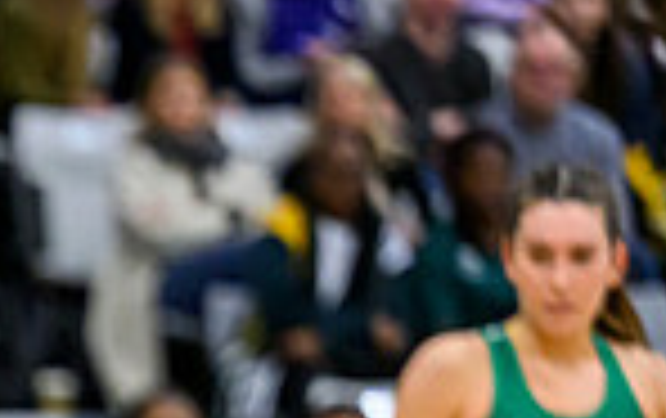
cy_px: 993
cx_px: -685
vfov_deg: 2.3
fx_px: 10471
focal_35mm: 576
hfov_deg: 3.6
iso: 4000
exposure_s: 1/1000
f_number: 2.8
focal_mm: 125
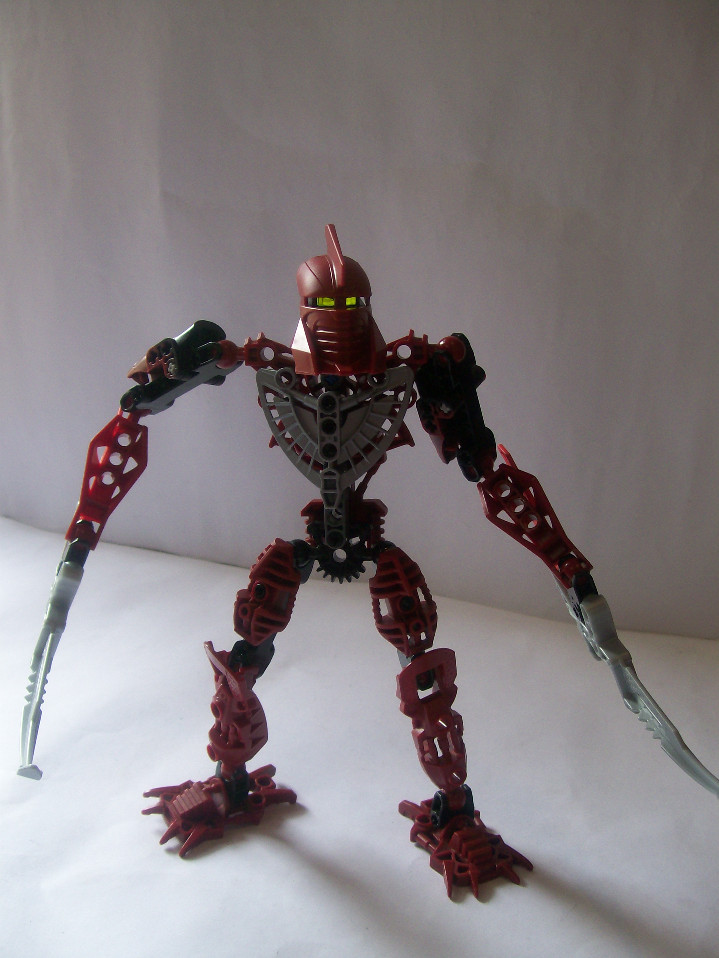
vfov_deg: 51.4
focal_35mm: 36
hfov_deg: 39.7
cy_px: 479
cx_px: 360
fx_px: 997
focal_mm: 6
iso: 80
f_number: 2.7
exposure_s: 1/67.6
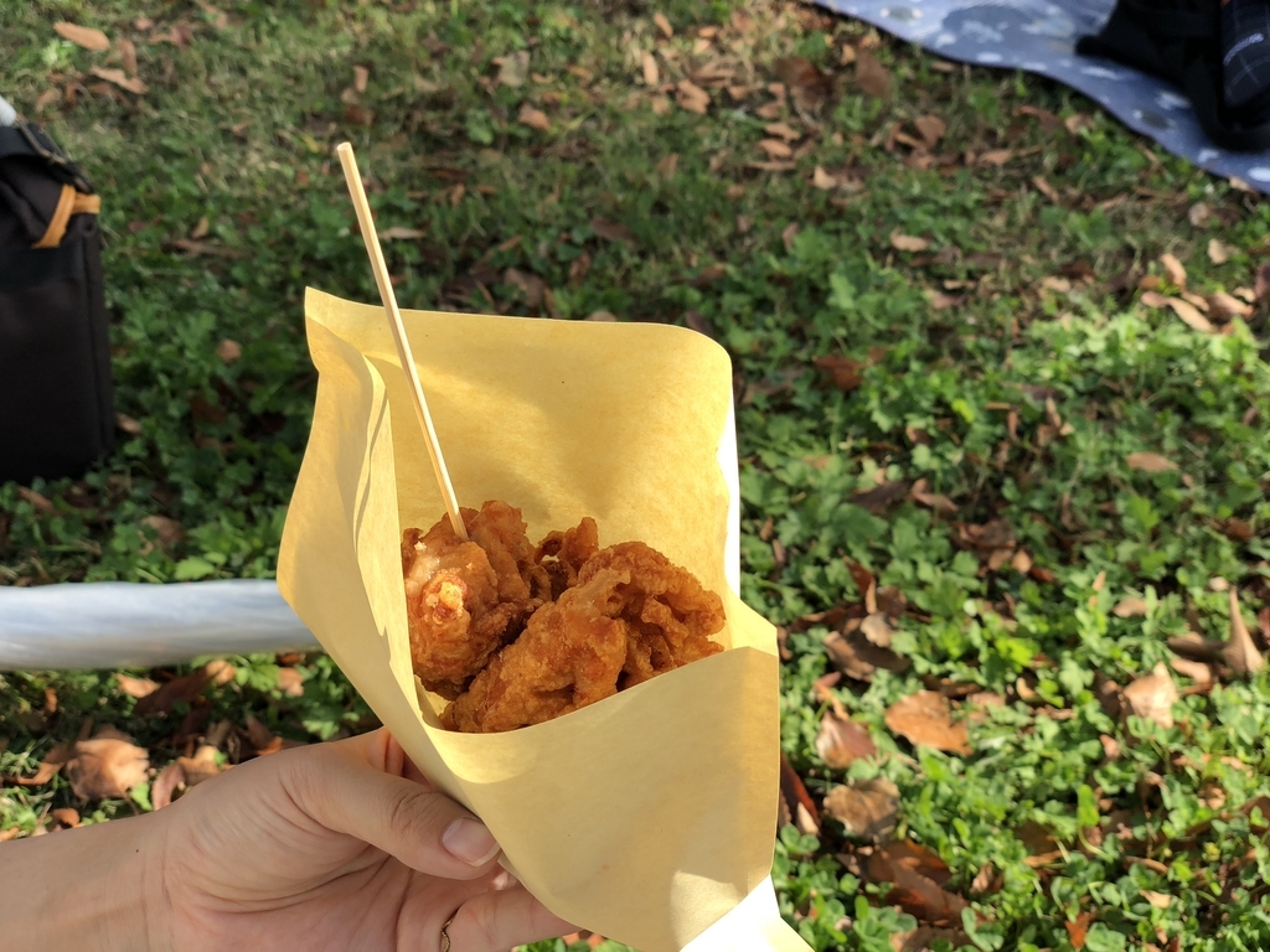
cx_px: 635
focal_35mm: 52
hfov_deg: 36.8
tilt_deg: -34.4
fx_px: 1908
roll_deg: +0.4
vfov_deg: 28.0
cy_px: 476
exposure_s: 1/496
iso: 16
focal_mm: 6
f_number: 2.4
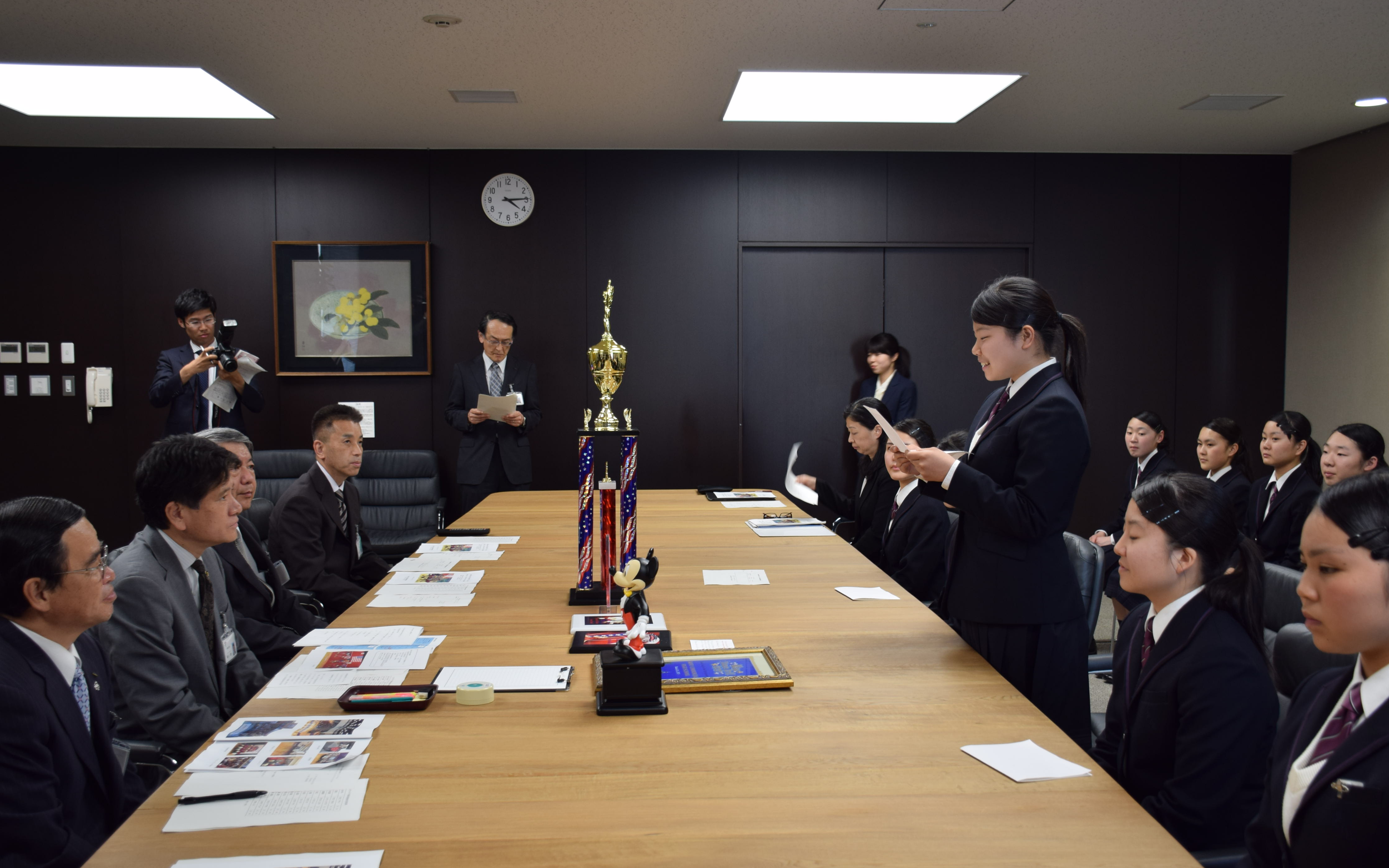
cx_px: 701
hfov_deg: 54.6
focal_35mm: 36
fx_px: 1344
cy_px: 435
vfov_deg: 35.8
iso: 200
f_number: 3.8
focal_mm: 23
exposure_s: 1/30
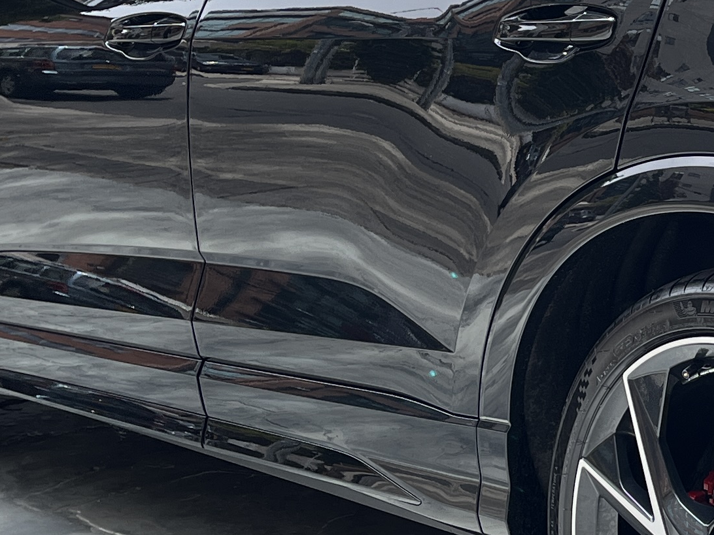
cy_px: 129
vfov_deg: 15.3
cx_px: 856
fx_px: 1980
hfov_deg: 19.3
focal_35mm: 96
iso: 50
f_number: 1.6
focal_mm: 5.1
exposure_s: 1/756
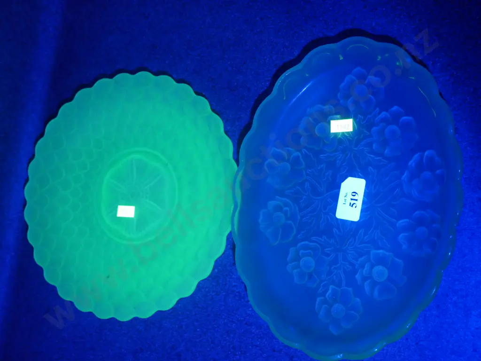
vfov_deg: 34.3
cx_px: 240
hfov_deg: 44.8
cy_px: 180
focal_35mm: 42
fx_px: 584
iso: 3200
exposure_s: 1/13
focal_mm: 21
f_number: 4.6
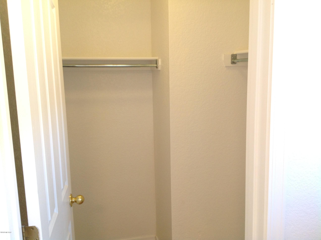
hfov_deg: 52.7
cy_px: 120
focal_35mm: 35
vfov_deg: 40.6
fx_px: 324
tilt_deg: -7.5
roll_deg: +0.7
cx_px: 160
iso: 64
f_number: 2.4
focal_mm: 4.28
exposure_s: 1/15
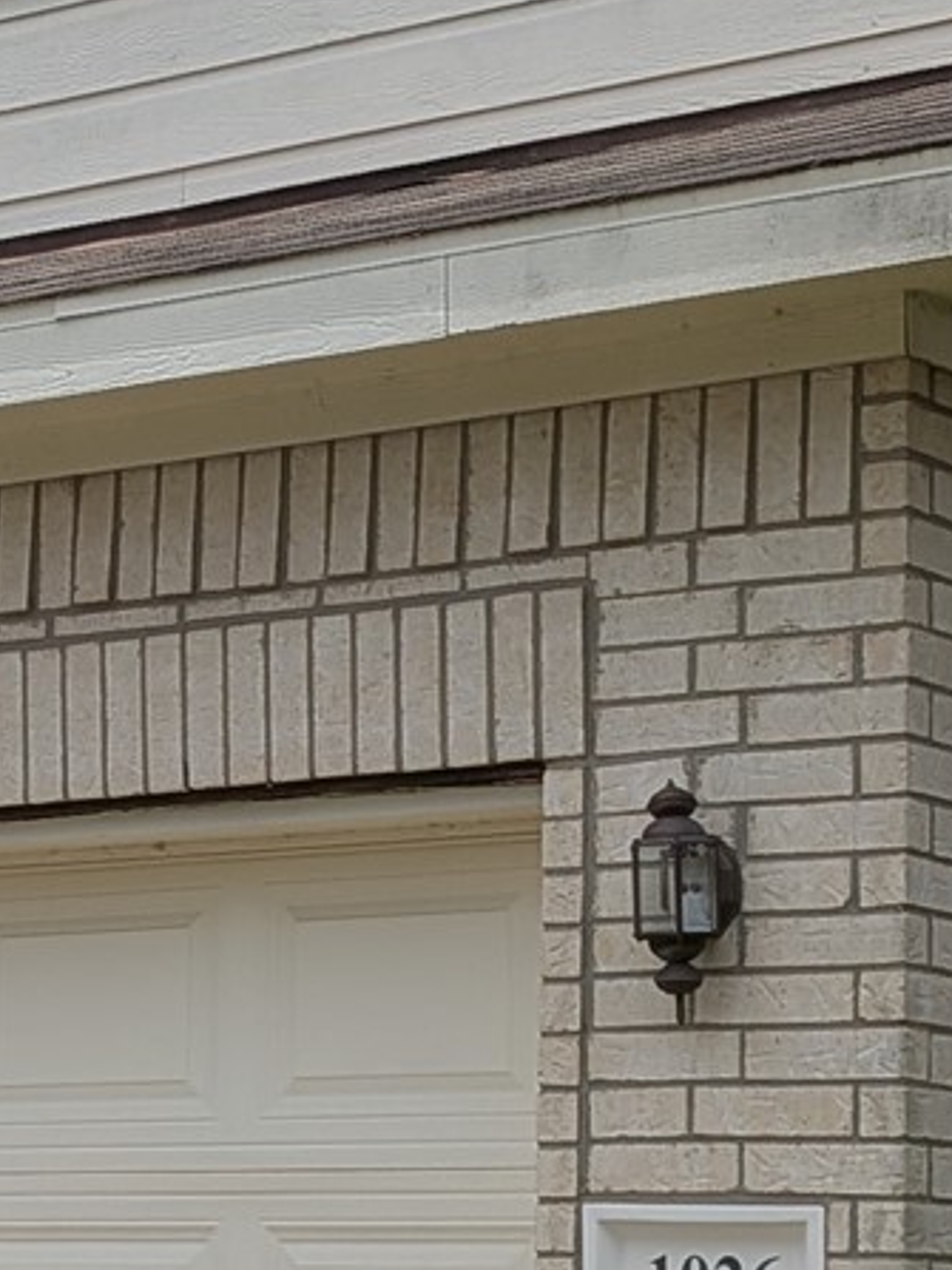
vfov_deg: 17.9
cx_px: 219
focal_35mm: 110
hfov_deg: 13.4
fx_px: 4036
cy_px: 776
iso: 30
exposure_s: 1/3597
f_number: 1.7
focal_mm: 4.53
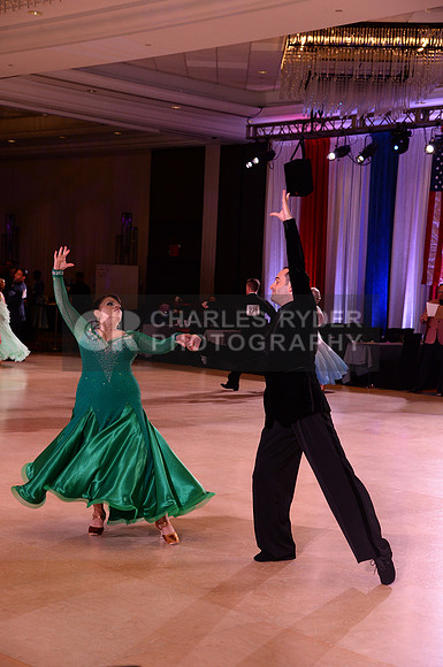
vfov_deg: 31.0
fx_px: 1203
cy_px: 334
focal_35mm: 65
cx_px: 222
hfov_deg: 20.9
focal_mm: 65
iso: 2500
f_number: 6.3
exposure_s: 1/250
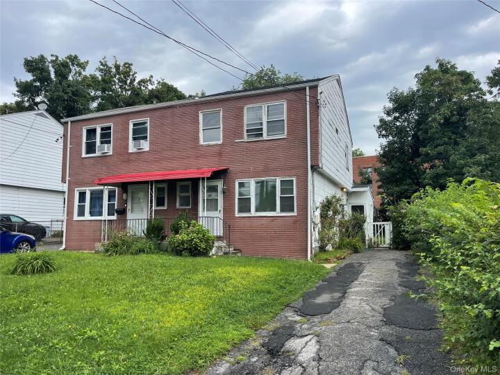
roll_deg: -0.7
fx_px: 361
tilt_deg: +5.0
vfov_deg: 54.9
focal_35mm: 25
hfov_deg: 69.4
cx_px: 250
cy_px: 188
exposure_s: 1/1597
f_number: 1.6
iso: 32
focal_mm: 5.1
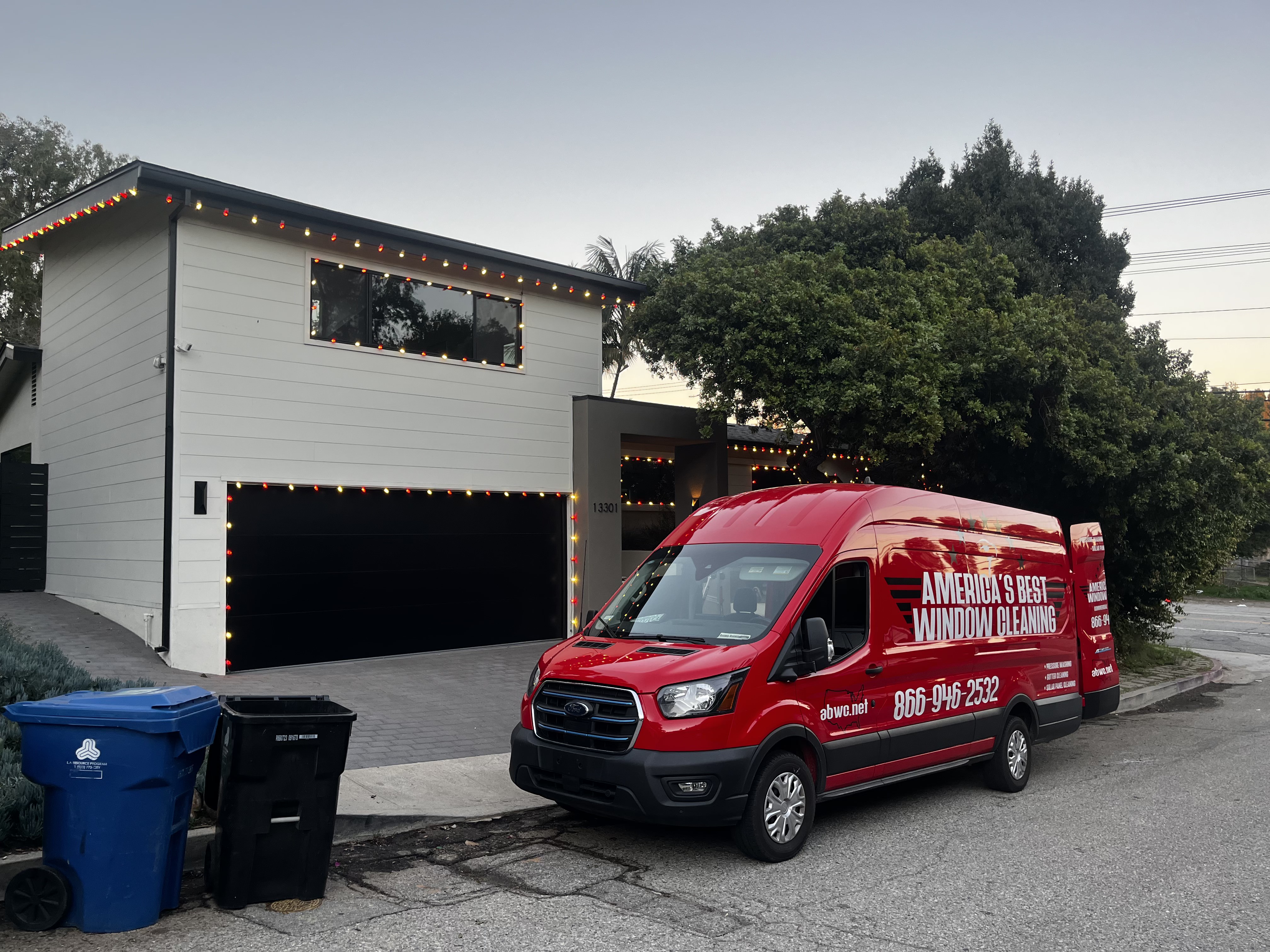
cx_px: 635
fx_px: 954
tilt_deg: +2.7
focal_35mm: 26
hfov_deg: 67.3
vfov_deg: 53.1
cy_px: 476
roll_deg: +0.6
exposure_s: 1/120
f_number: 1.6
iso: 80
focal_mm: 5.1
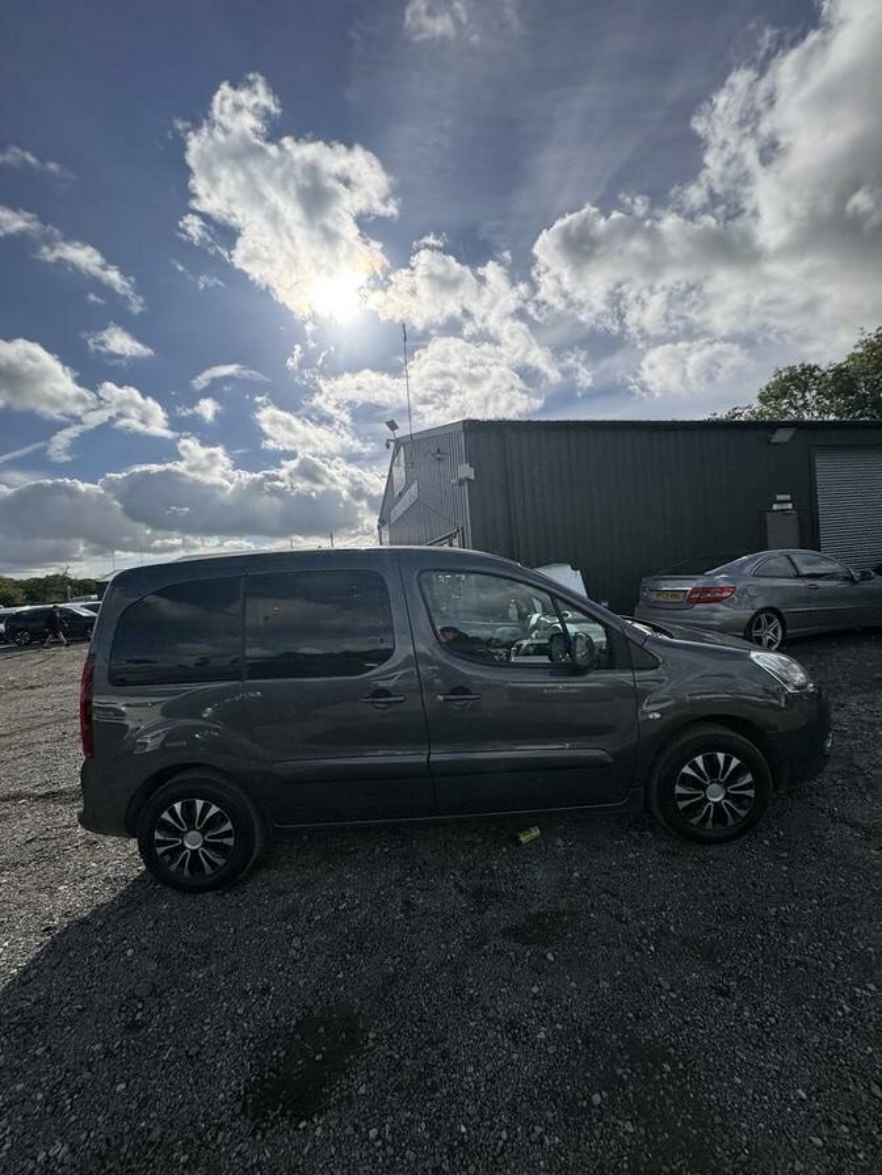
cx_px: 441
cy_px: 588
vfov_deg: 102.1
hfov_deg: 85.7
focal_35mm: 14
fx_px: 476
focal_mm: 2.22
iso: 50
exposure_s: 1/3717
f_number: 2.2
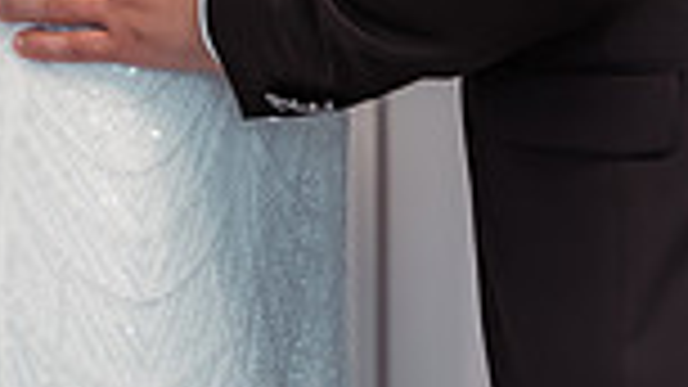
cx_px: 420
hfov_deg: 8.3
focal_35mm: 261
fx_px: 4761
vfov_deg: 4.6
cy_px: -292
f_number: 2.8
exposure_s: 1/320
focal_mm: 85
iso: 1600
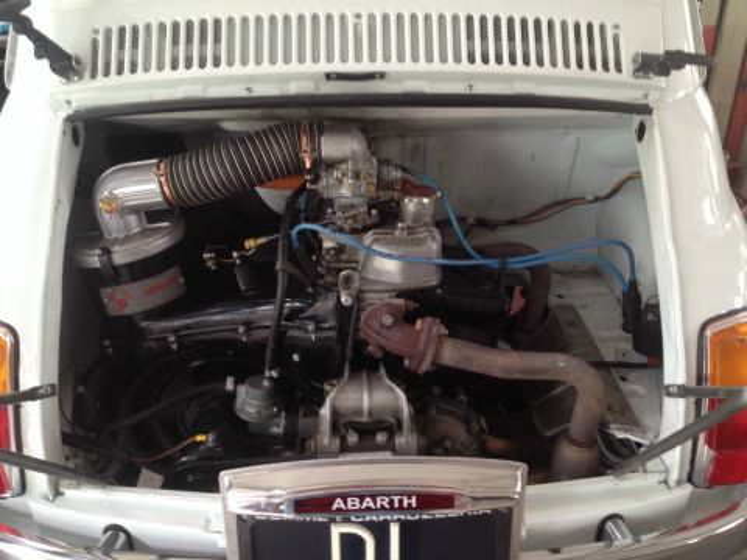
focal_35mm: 35
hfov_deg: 52.6
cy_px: 280
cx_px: 374
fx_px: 755
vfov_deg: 40.7
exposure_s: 1/20
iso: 125
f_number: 2.4
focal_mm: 4.28
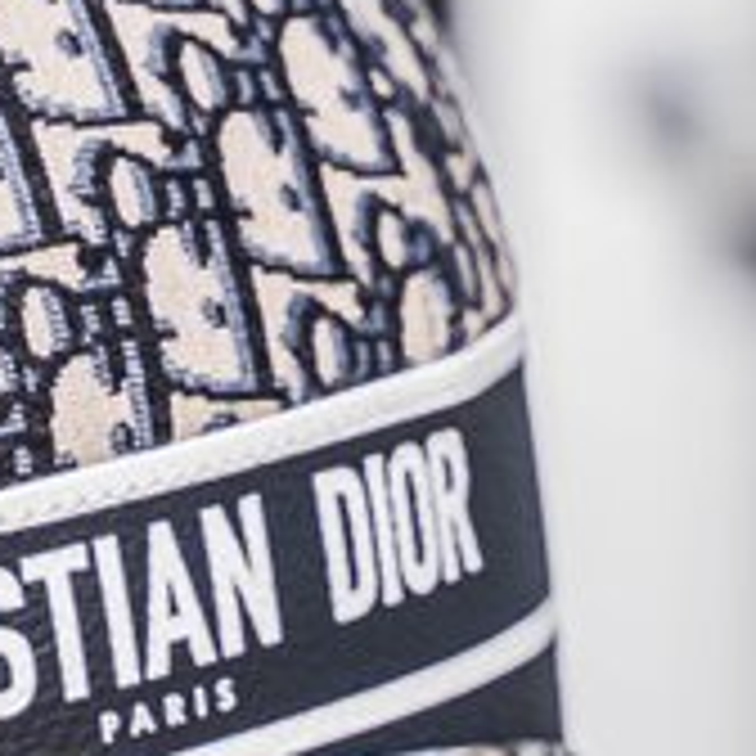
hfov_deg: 4.1
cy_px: 369
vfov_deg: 4.1
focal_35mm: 425
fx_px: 10501
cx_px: -459
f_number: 3.5
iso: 160
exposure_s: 1/640
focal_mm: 70
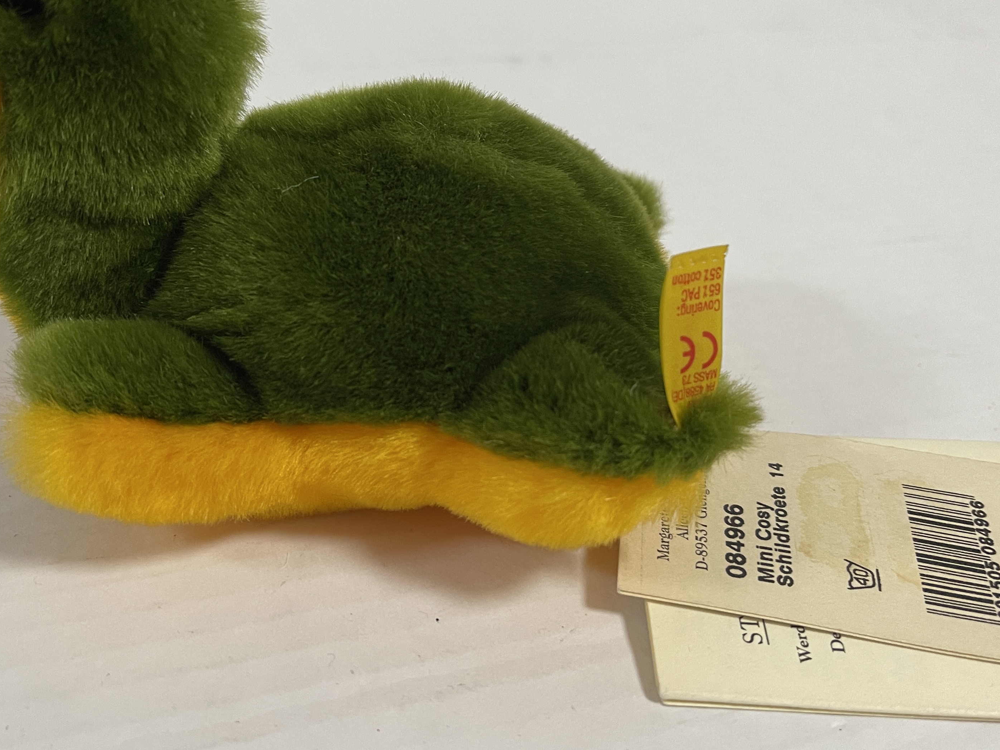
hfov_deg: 51.2
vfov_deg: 39.5
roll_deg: -4.5
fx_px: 1040
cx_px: 429
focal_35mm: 36
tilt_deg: -31.6
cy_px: 299
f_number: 1.6
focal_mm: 5.1
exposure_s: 1/62
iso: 125
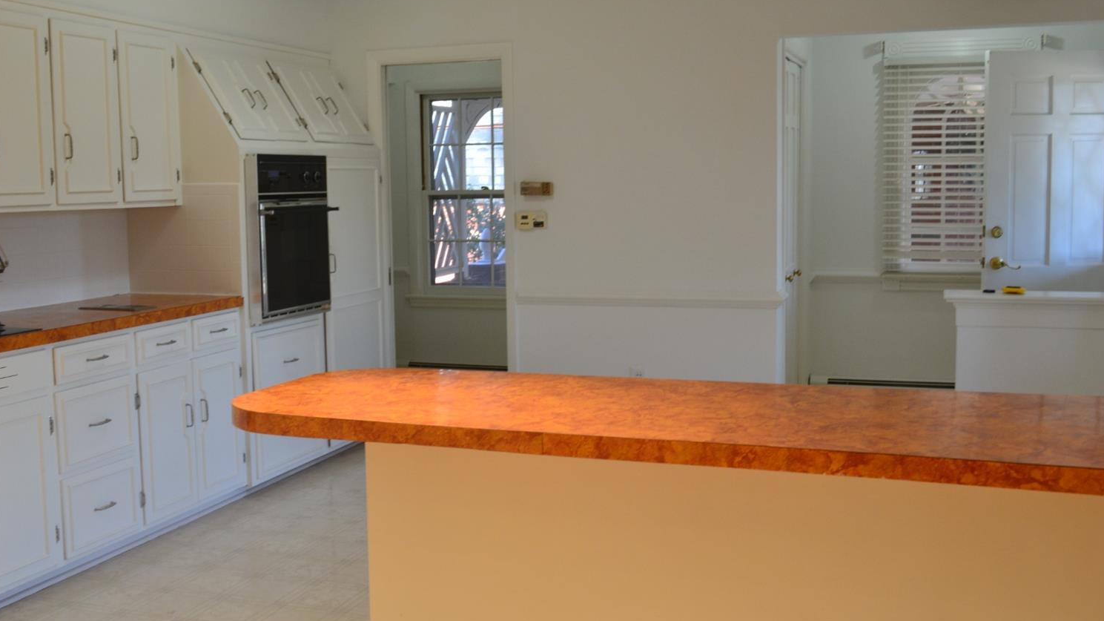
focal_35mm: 38
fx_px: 1112
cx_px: 552
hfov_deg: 52.8
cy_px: 295
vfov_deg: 31.2
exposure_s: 1/30
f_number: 7.1
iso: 400
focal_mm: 24
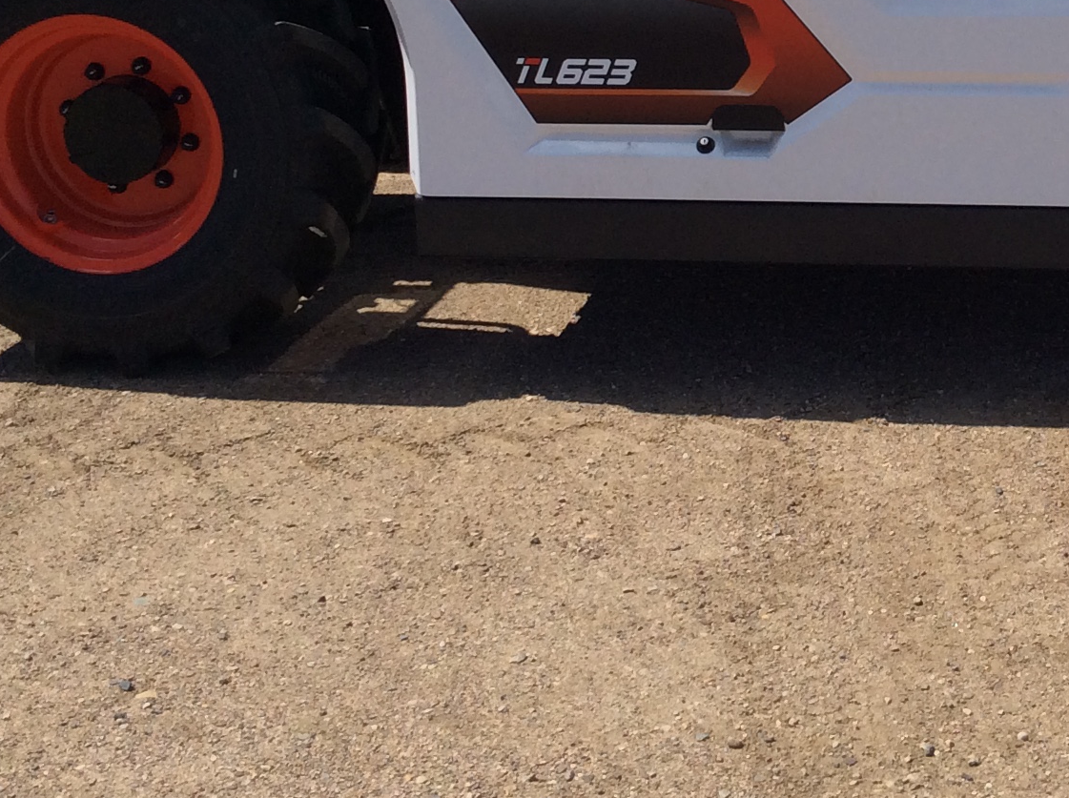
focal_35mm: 74
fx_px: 2282
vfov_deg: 19.1
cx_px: 889
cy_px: -52
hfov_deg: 25.8
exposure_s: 1/1845
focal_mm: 3.3
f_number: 2.4
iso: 32
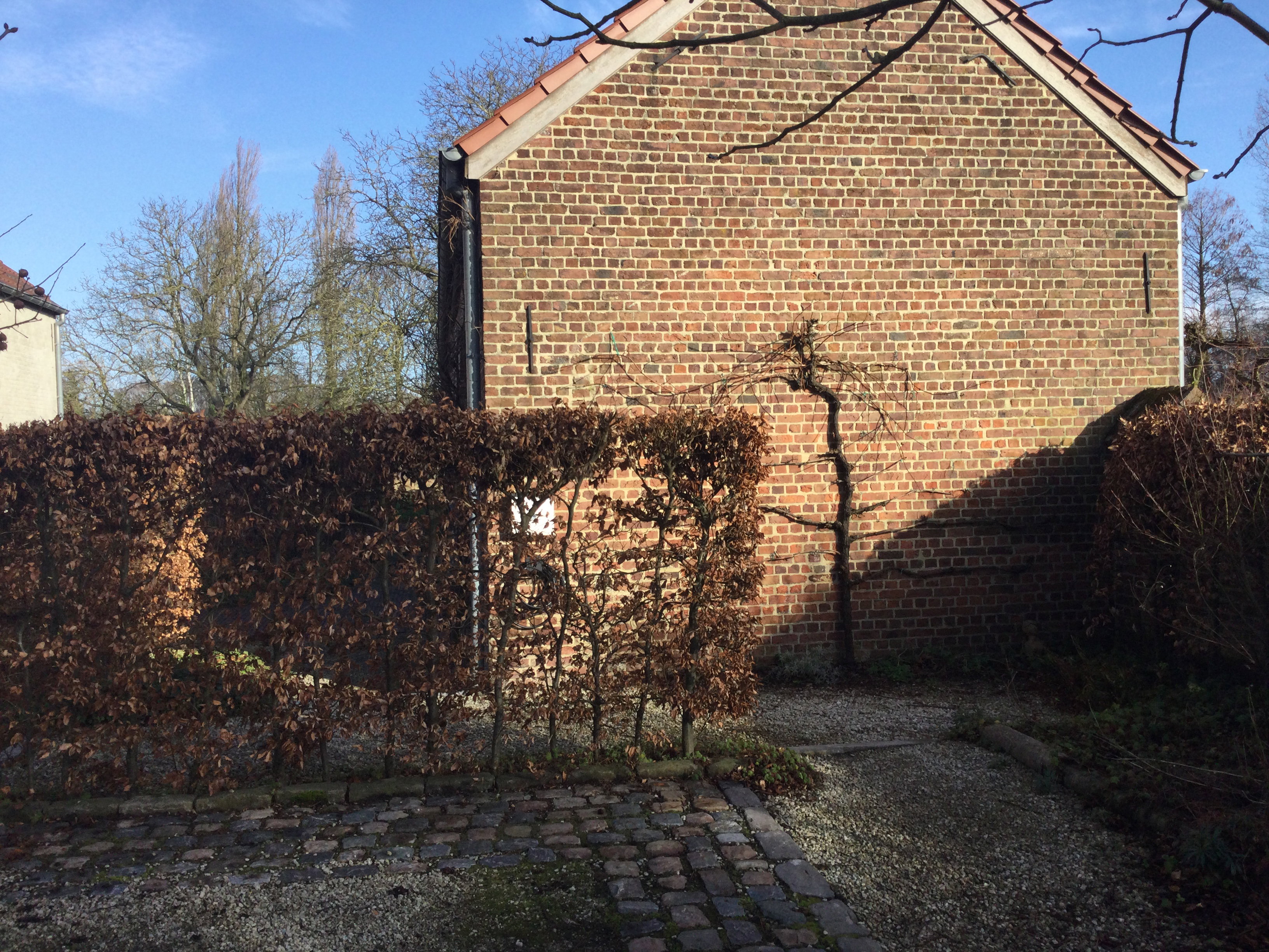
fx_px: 1136
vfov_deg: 45.4
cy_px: 476
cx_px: 634
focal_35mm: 31
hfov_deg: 58.4
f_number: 2.4
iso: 25
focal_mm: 3.3
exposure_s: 1/662
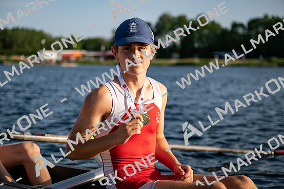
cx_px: 138
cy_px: 98
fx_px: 528
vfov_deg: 20.3
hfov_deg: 30.1
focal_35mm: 67
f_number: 2.8
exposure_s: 1/2000
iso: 64
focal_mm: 64
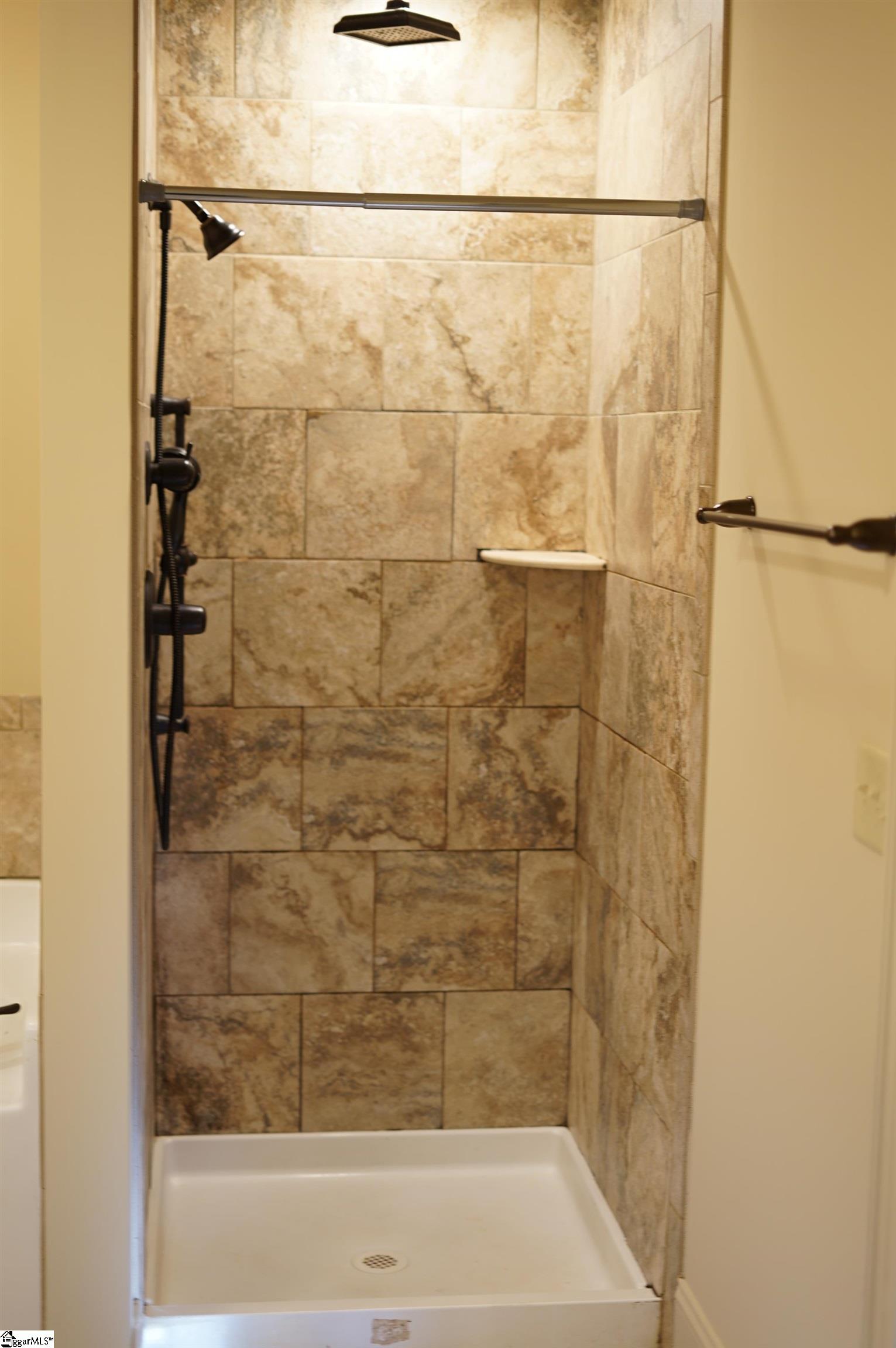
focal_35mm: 50
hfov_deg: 26.9
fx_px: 1871
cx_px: 448
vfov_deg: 39.6
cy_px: 674
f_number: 2
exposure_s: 1/15
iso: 125
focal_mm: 50
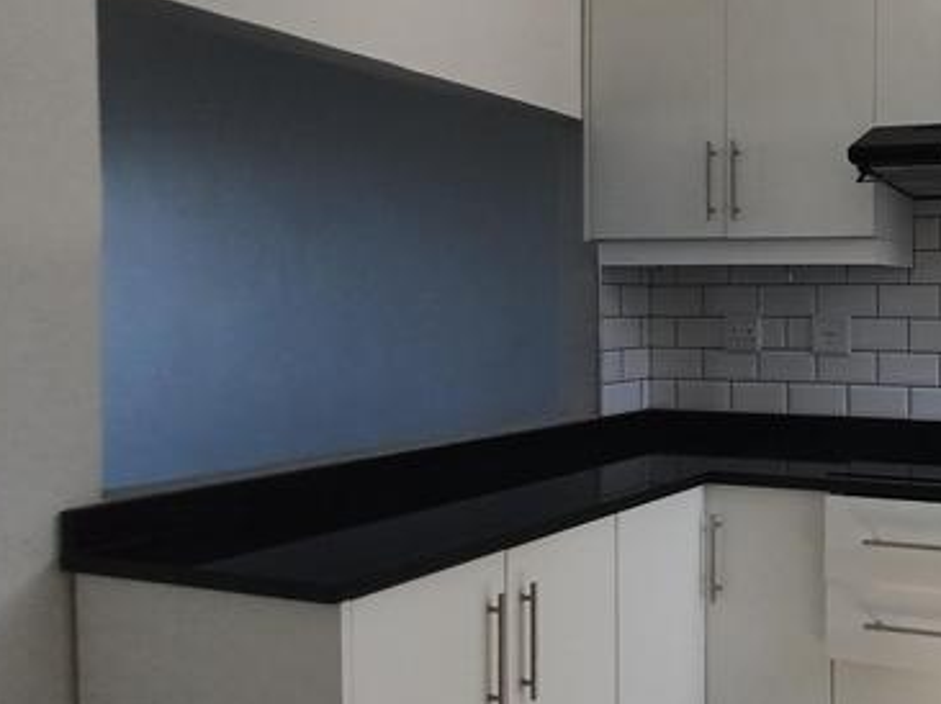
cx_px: 954
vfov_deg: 40.6
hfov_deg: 44.3
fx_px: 951
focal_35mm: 35
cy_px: 337
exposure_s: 1/100
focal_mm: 1.64
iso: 40
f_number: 2.2
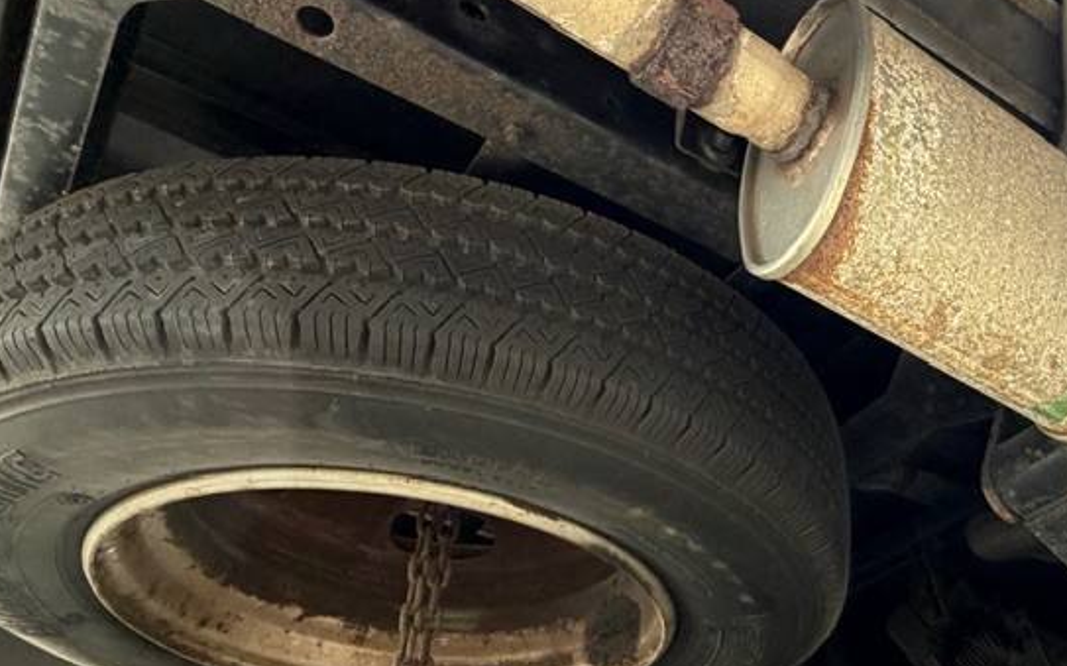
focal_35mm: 35
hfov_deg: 53.5
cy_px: 301
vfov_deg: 36.2
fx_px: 1017
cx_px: 764
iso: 320
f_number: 2.2
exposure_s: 1/88
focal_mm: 2.22
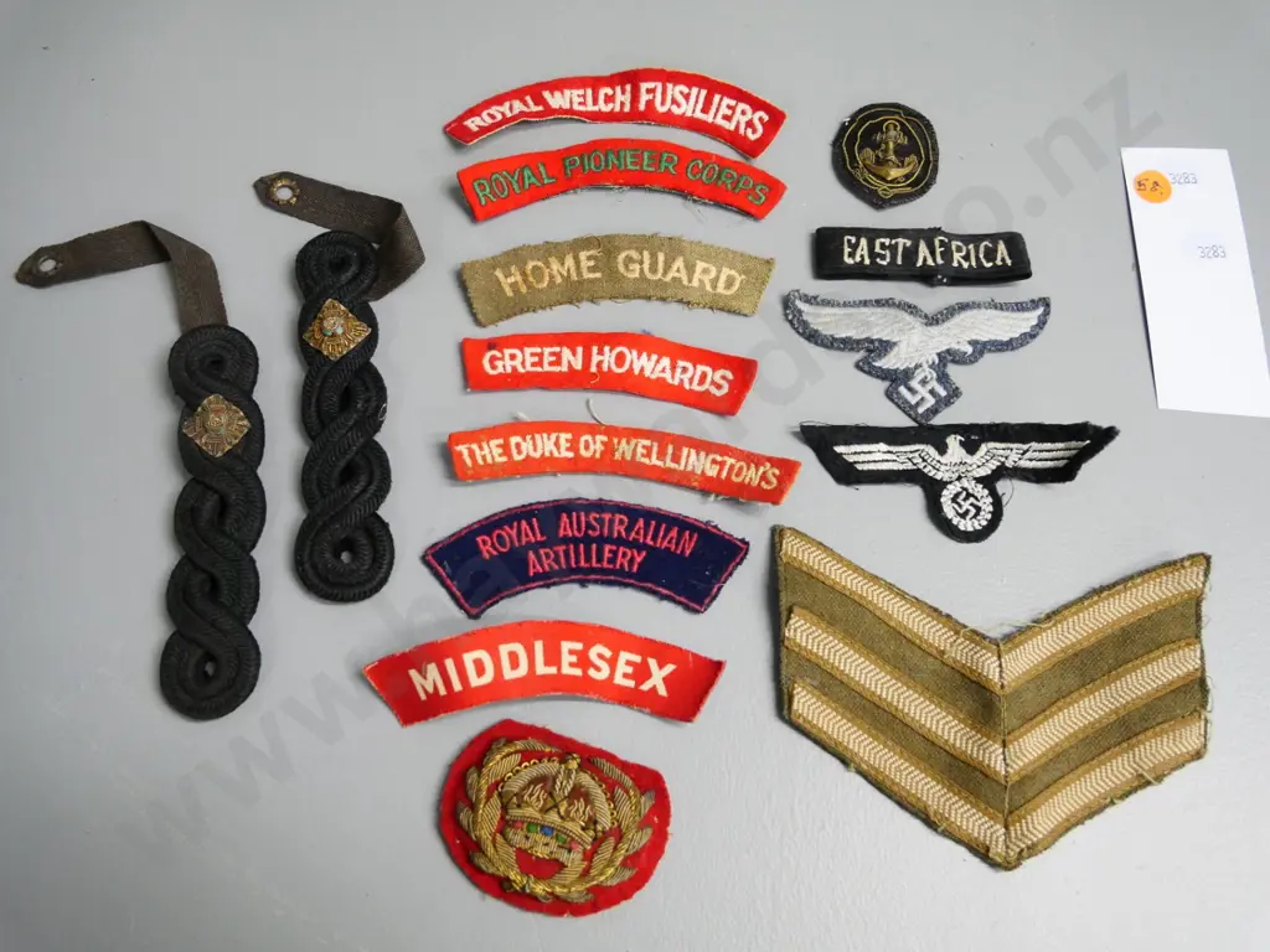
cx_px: 635
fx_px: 1101
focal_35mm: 30
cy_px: 476
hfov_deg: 60.0
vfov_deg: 46.8
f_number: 4.5
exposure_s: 1/60
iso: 1600
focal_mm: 15
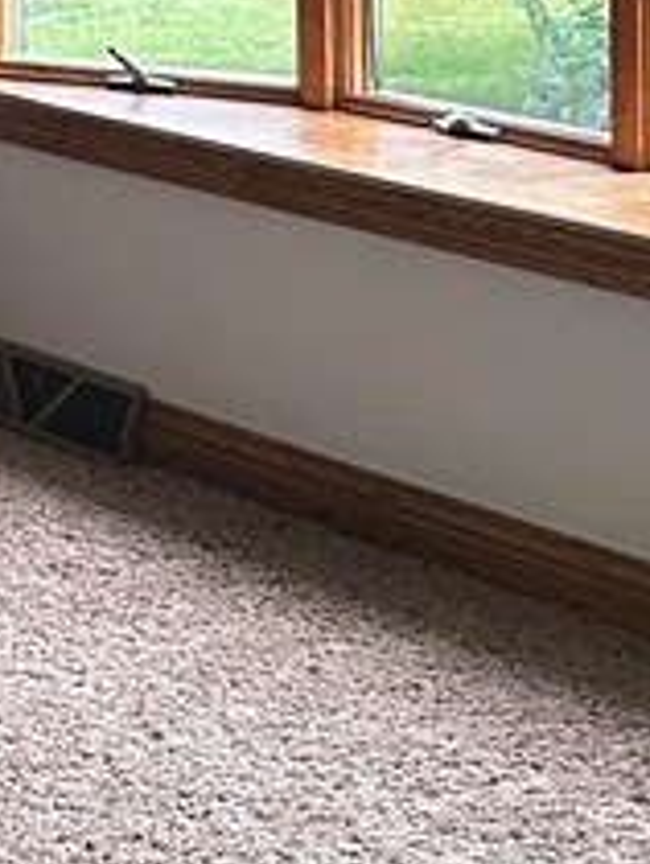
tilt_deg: -1.2
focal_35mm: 117
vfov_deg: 15.7
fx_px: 2923
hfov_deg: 11.8
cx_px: -498
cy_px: -358
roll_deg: +0.6
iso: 320
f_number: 1.78
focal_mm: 6.86
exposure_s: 1/60
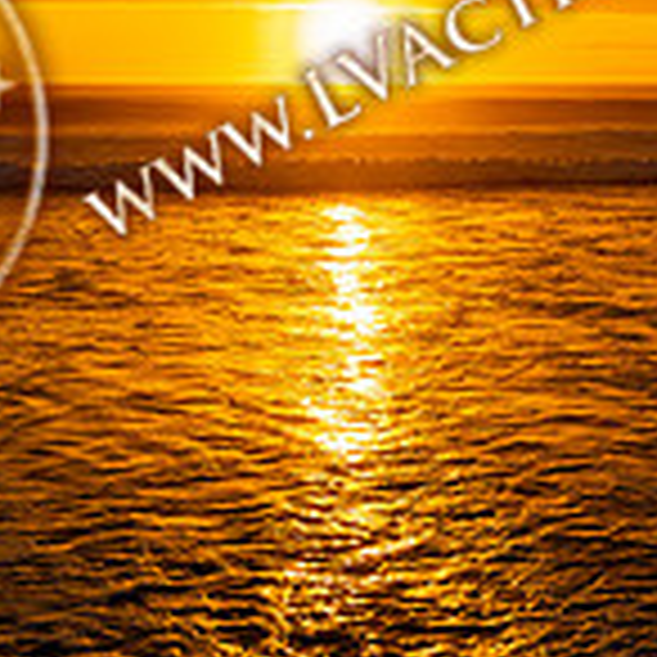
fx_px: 1825
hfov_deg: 20.4
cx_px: 349
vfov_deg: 19.8
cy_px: 2
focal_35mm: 85
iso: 64
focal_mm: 24
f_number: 8
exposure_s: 1/160
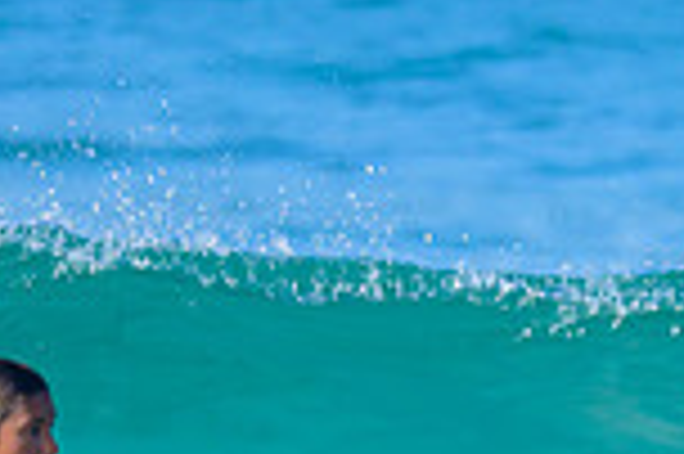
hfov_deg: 0.5
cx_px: 248
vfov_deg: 0.3
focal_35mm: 4200
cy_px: 573
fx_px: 79713
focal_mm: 800
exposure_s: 1/2000
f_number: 6.3
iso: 500
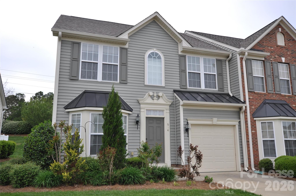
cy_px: 98
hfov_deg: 62.0
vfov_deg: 43.5
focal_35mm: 30
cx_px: 148
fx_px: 246
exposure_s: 1/200
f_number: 7.1
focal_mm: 20
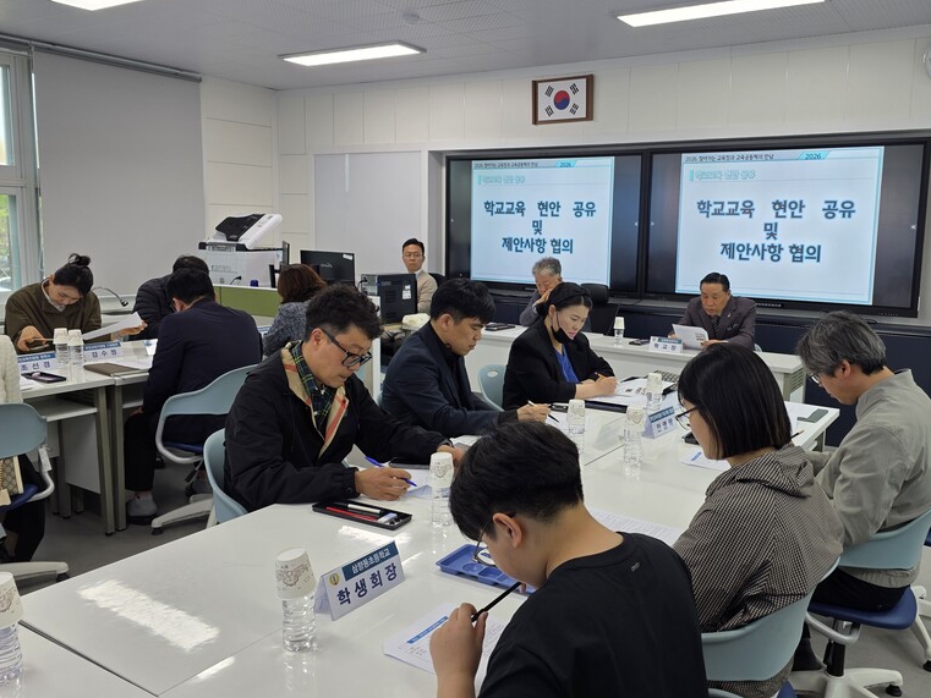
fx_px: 780
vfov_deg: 48.2
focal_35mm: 29
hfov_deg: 61.4
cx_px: 536
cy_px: 317
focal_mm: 6.3
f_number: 1.7
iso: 64
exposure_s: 1/120
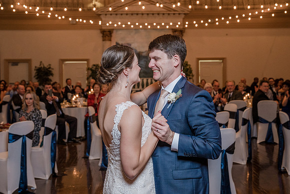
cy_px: 72
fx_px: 444
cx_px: 137
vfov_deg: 24.5
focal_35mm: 55
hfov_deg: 36.1
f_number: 4
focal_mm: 42
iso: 2000
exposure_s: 1/100
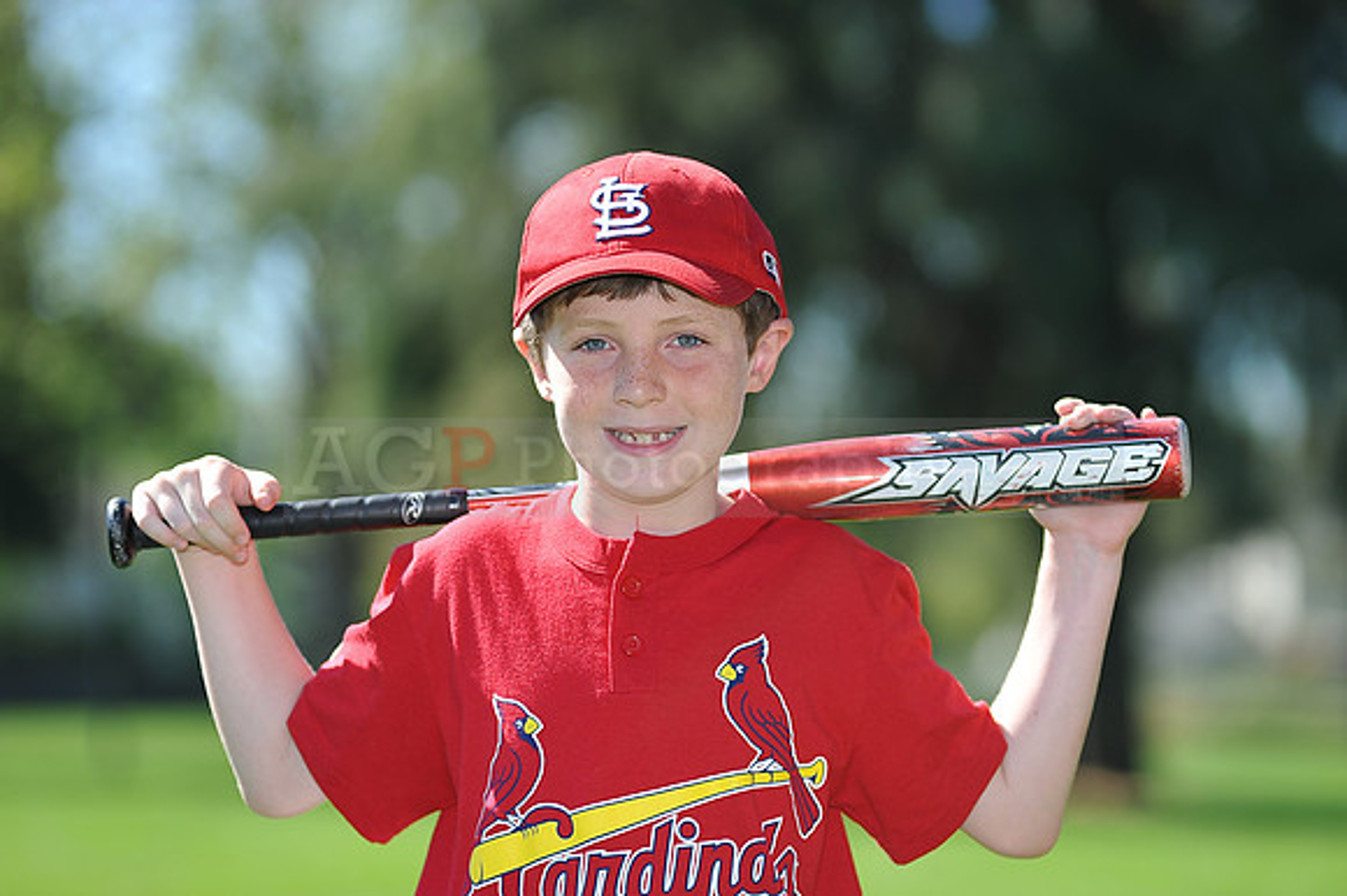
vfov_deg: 7.6
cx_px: 674
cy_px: 448
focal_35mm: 180
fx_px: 6731
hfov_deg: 11.4
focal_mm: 180
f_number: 4.5
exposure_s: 1/800
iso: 200
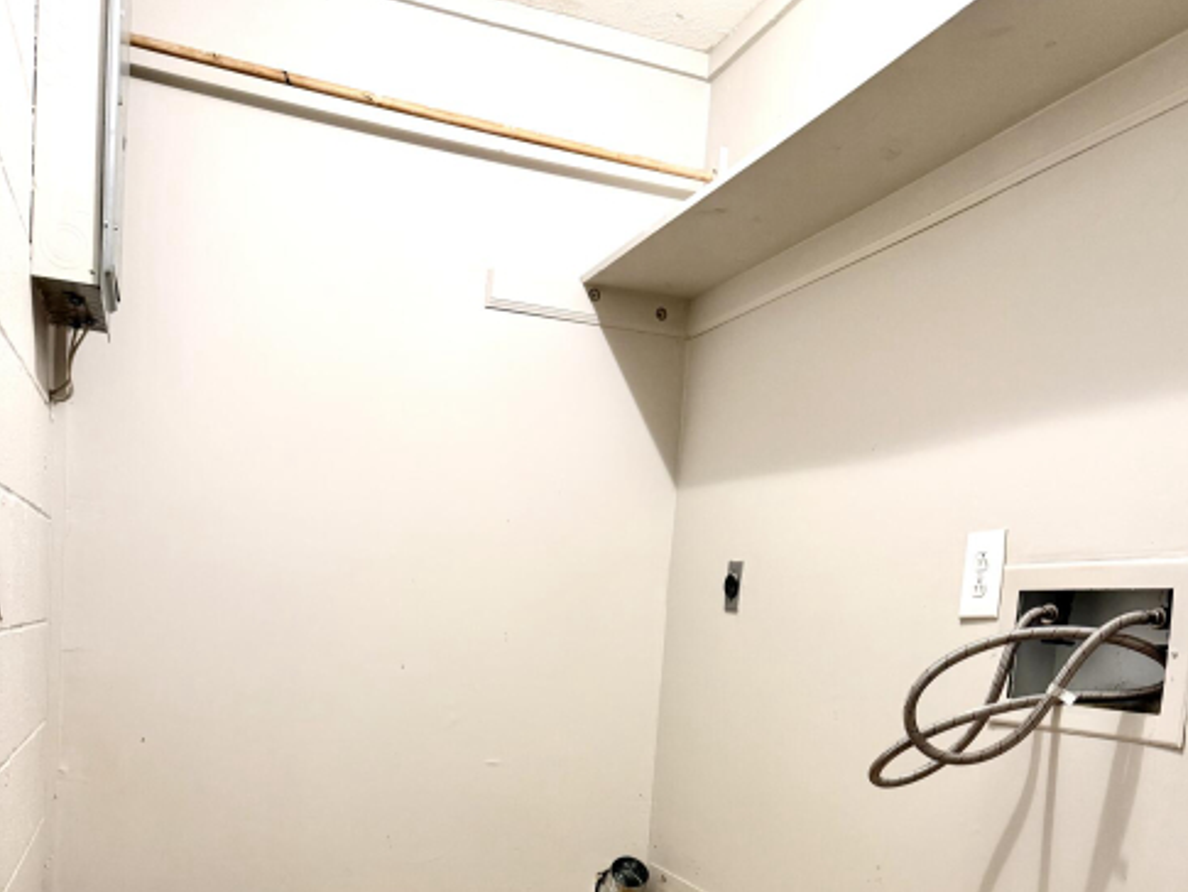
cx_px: 610
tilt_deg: -5.3
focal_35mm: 33
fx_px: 1133
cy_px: 749
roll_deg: -3.1
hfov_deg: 55.3
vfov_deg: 40.7
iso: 250
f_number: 1.78
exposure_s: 1/60
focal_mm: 6.76
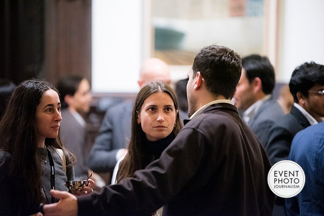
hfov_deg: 10.1
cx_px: 162
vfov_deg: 6.8
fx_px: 1830
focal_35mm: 203
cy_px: 108
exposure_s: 1/125
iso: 6400
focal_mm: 200
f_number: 2.8
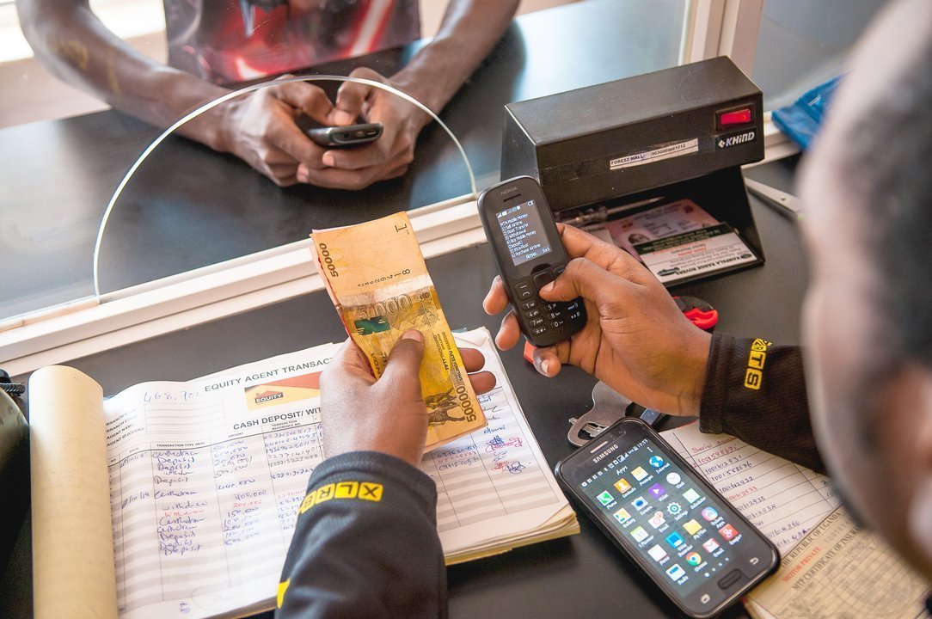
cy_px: 310
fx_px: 1086
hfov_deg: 46.4
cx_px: 466
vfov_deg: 31.8
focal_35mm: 42
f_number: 2.8
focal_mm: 28
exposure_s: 1/100
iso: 250
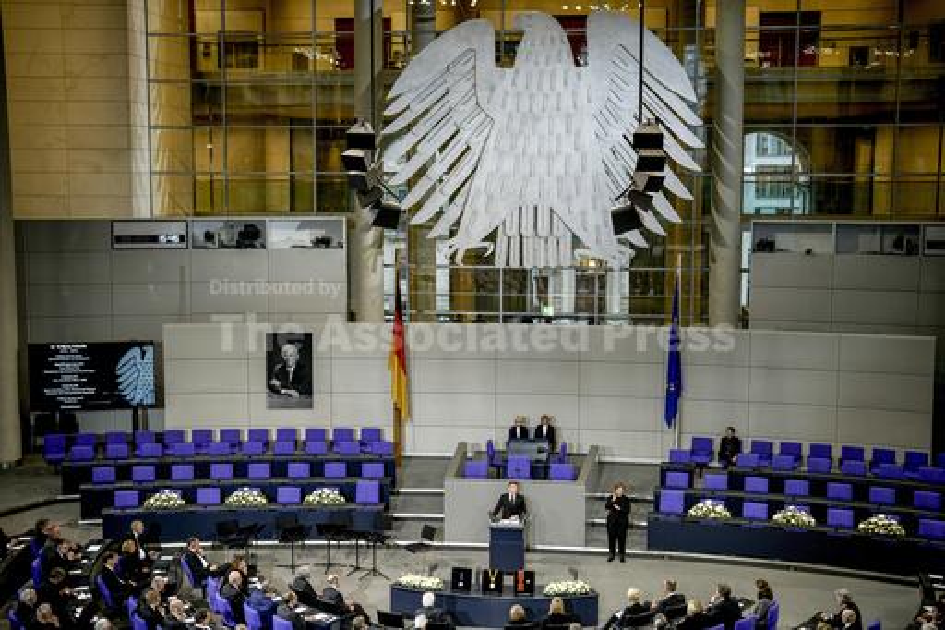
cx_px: 472
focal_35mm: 50
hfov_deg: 39.6
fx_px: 1312
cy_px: 315
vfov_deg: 27.0
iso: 100
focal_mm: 50
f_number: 1.3
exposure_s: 1/200
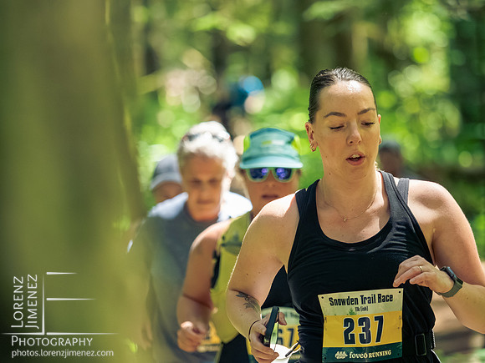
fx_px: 3643
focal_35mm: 260
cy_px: 182
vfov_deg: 5.7
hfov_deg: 7.6
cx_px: 242
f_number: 2.8
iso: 4000
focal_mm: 130
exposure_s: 1/800
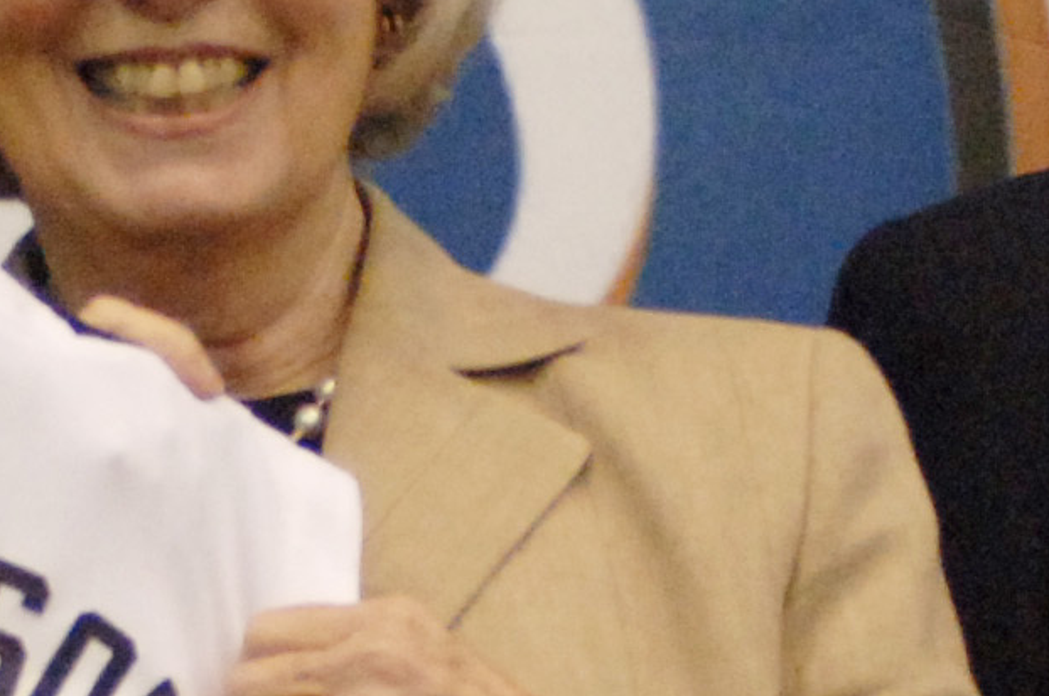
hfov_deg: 6.1
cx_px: 187
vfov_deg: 4.0
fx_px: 9865
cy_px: 842
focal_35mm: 339
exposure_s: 1/320
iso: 800
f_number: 2.8
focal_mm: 34
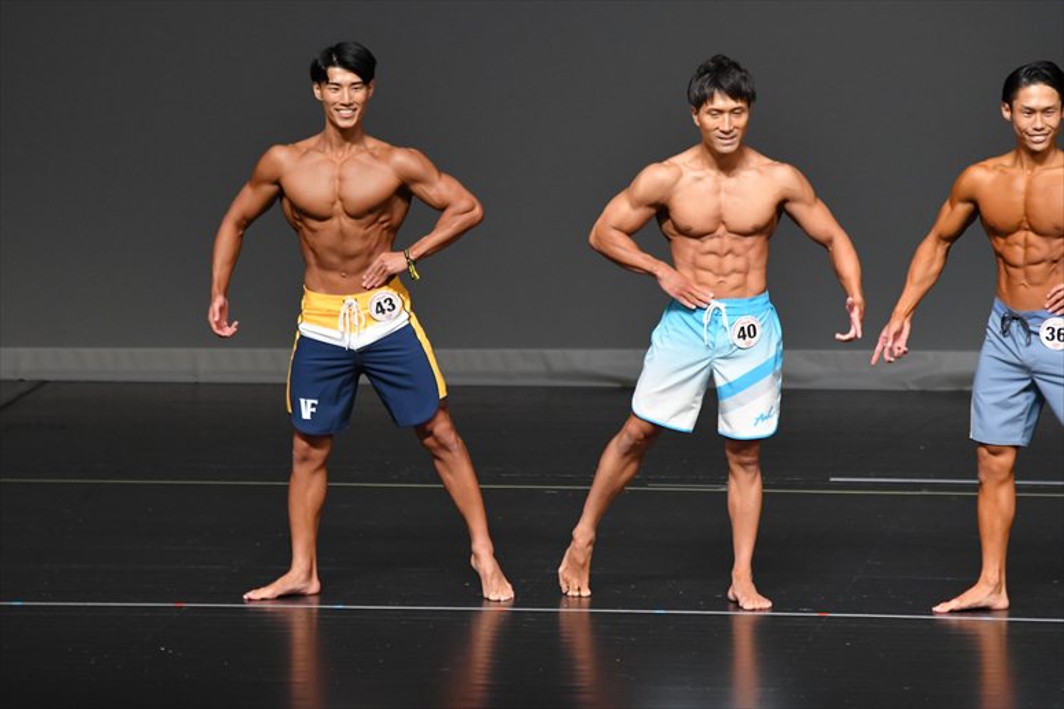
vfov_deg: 4.4
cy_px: 354
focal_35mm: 315
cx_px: 532
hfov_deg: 6.5
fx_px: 9306
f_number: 5.6
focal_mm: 210
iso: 2500
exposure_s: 1/400
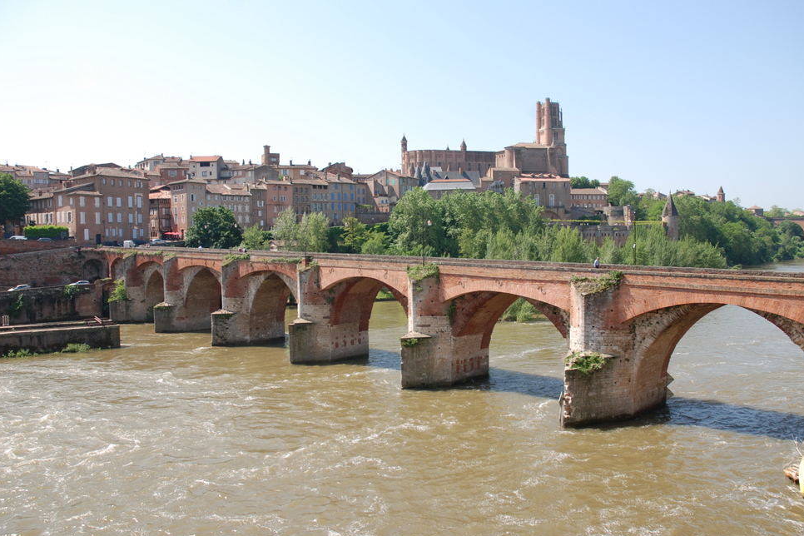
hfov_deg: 65.5
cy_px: 278
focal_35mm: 28
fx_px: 625
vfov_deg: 46.4
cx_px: 413
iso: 100
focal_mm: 18
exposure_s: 1/160
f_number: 6.3
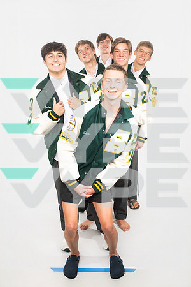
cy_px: 144
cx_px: 96
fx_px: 286
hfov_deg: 36.9
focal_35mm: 36
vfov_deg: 53.1
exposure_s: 1/250
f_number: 6.3
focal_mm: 36
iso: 160
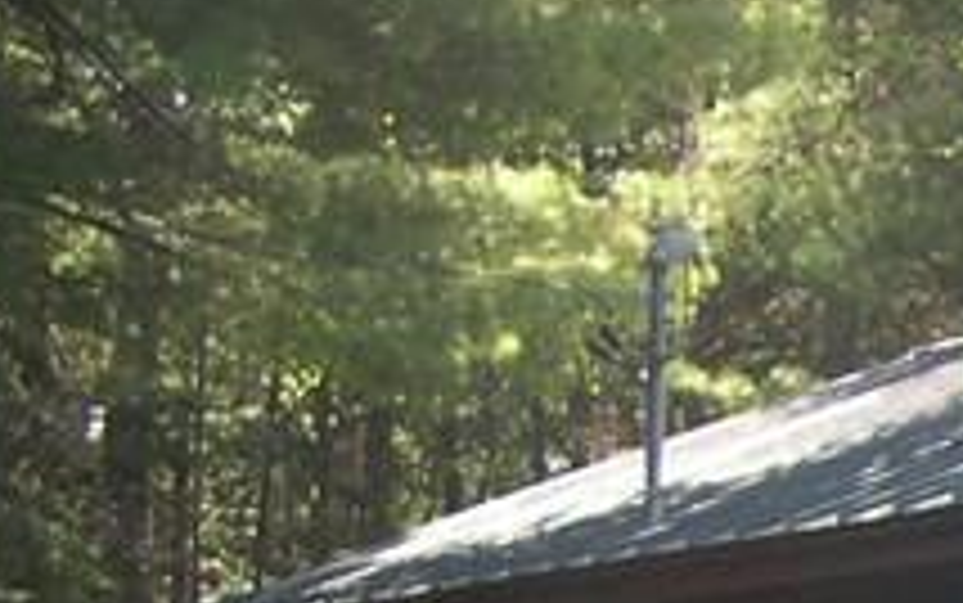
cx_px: 2241
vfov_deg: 6.7
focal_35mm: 193
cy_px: 900
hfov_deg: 9.7
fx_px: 5068
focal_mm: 8
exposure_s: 1/148
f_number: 2.8
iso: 100
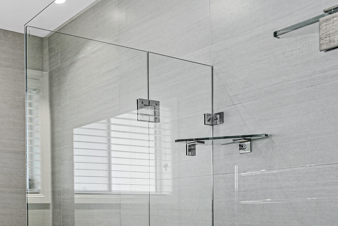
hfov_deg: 40.2
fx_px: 404
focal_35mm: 43
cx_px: 4
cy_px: 216
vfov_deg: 29.5
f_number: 11
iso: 320
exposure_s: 1/1.25
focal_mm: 16
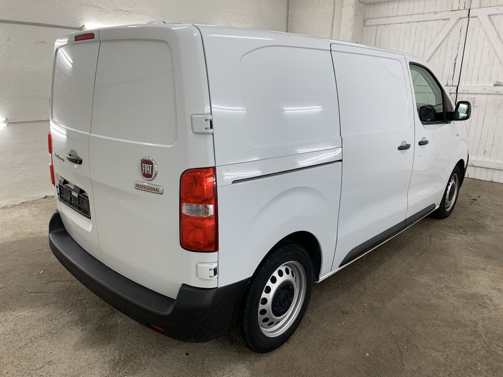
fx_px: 378
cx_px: 252
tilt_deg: -13.8
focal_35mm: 26
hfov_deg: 67.3
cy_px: 188
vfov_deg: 53.1
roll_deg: -1.9
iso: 50
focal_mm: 4.25
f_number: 1.8
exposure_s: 1/100
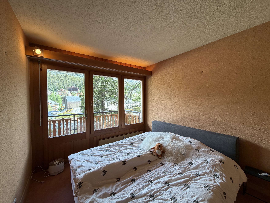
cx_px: 135
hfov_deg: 102.1
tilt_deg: -1.3
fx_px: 109
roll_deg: -0.3
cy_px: 102
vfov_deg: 85.7
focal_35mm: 14
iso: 80
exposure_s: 1/100
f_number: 2.2
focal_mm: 2.22
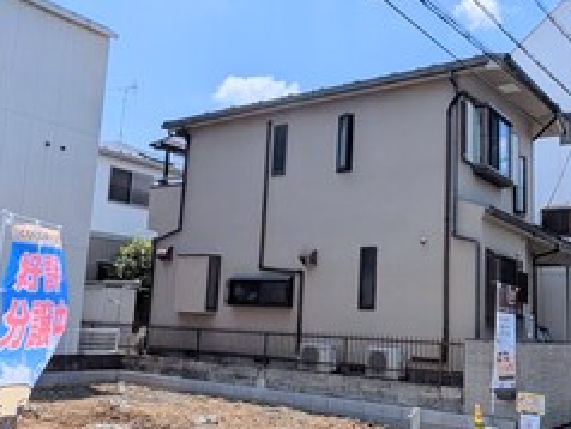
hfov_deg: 52.2
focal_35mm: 35
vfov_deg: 40.8
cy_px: 225
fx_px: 578
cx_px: 343
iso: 47
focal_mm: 1.95
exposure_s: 1/3425
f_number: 2.2
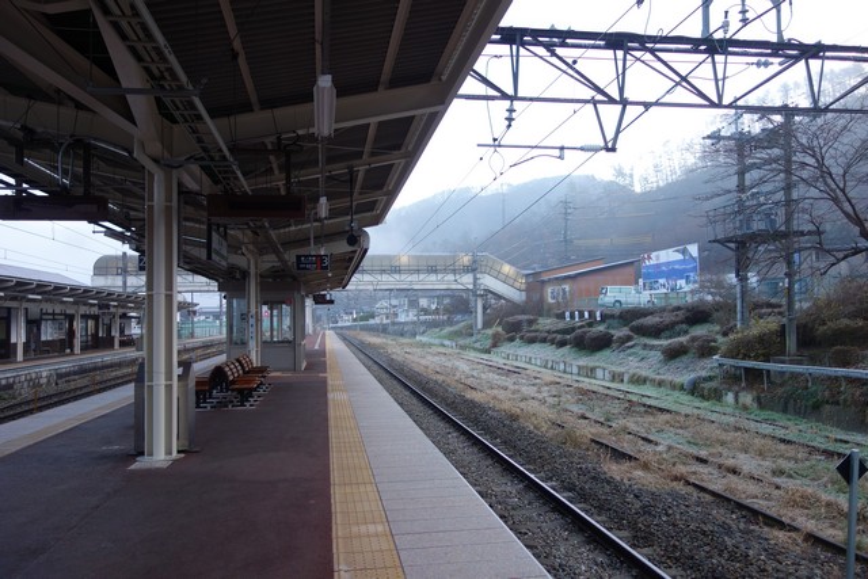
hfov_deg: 65.5
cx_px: 434
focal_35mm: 28
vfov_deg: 46.4
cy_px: 290
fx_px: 675
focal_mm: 10.4
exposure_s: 1/80
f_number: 1.8
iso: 125
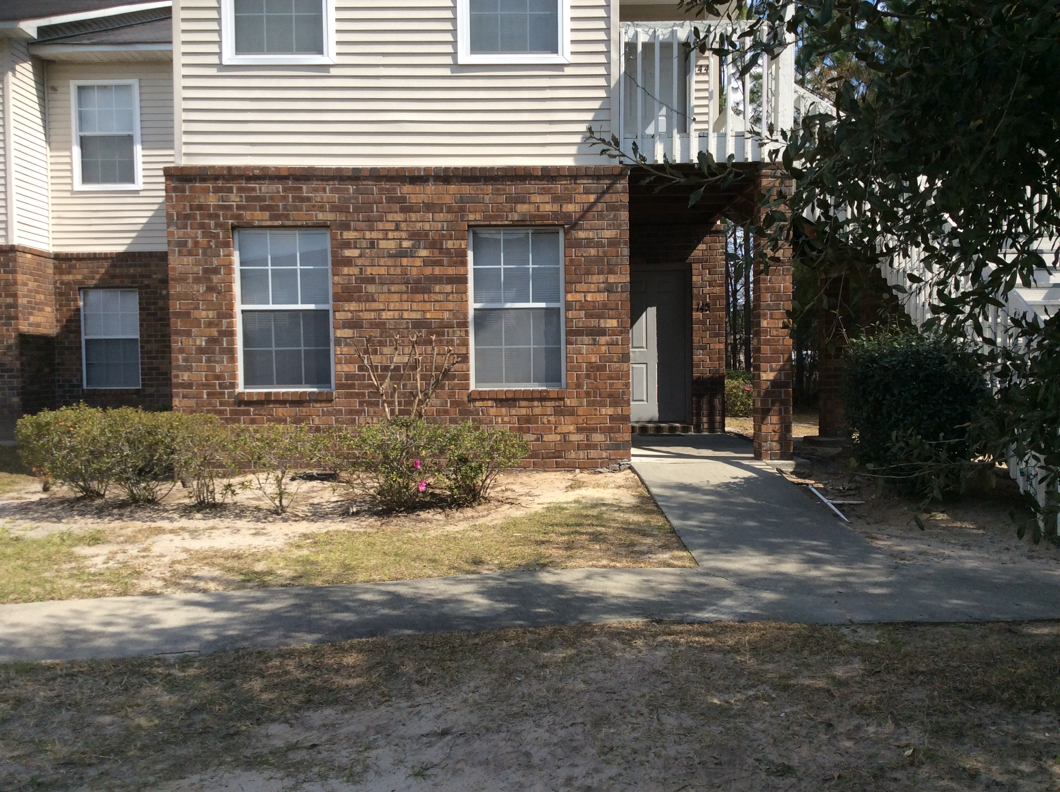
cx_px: 530
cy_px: 396
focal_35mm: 32
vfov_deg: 44.1
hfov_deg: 56.9
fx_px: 978
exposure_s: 1/1217
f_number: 2.4
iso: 32
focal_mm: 3.3
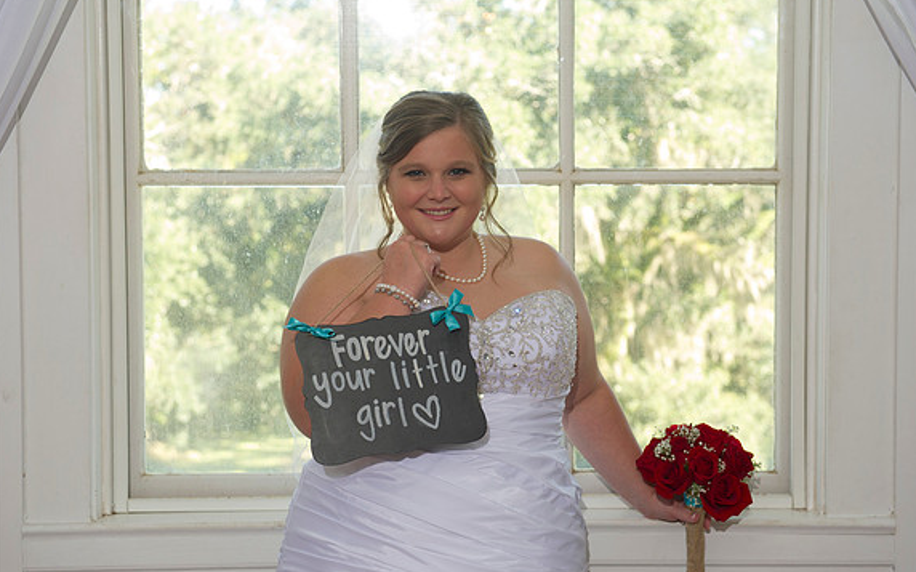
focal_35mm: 62
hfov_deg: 33.0
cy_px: 272
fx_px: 1547
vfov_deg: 20.9
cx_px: 456
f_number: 5.6
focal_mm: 60
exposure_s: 1/100
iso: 640
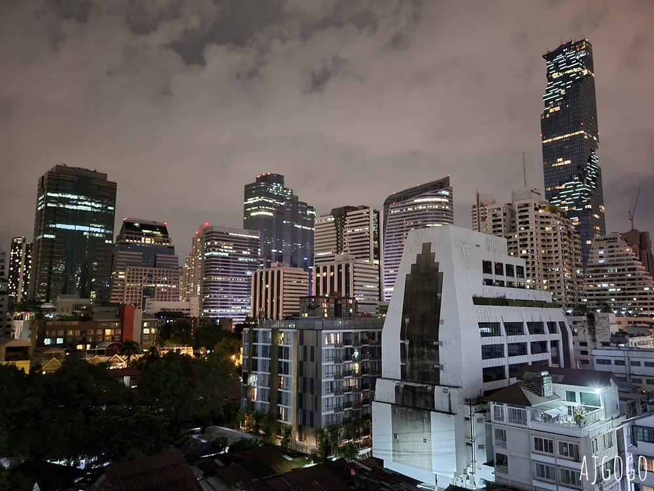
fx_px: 491
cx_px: 327
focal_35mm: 26
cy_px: 246
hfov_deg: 67.3
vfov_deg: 53.1
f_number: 1.8
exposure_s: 1/8
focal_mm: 5.4
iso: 1000
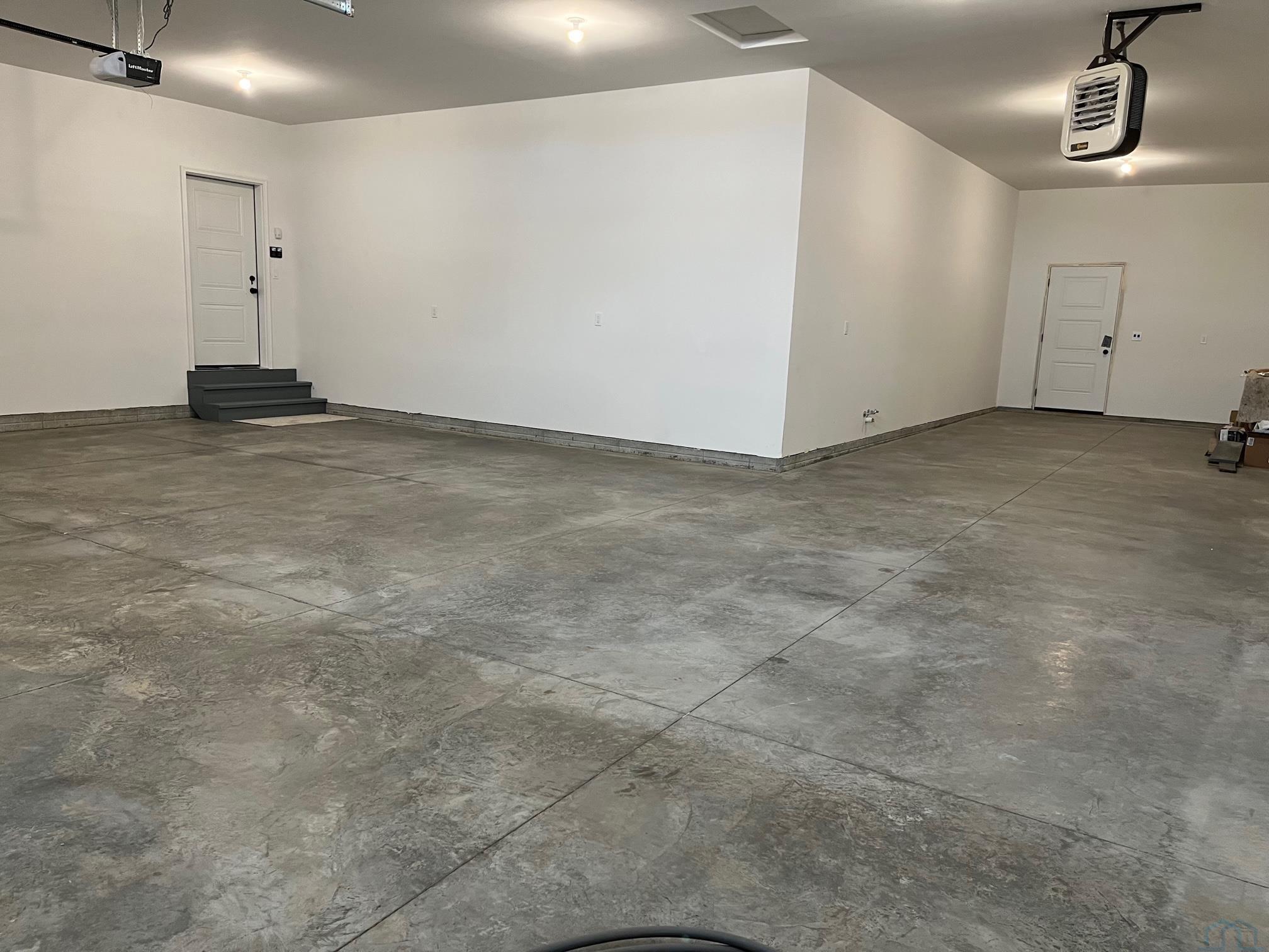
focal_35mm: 26
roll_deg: -2.1
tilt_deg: -10.0
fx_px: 953
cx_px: 634
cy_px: 476
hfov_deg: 67.3
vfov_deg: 53.1
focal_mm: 5.1
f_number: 1.6
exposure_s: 1/60
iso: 100
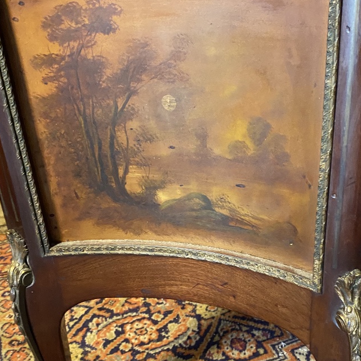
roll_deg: +1.8
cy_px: 243
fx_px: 507
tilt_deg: -27.0
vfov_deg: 38.7
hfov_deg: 38.7
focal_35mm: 43
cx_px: 239
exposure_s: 1/25
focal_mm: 4.25
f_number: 1.8
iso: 500
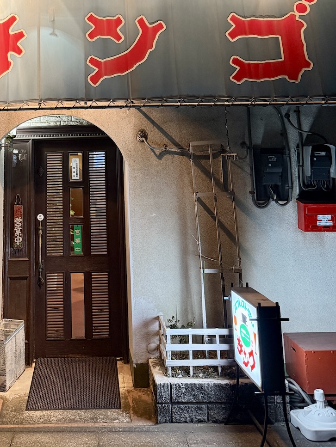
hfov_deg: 32.8
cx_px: 72
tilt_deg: +10.6
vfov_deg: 41.4
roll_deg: +0.8
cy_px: 70
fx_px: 556
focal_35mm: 43
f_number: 1.78
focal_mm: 6.76
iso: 400
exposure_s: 1/50
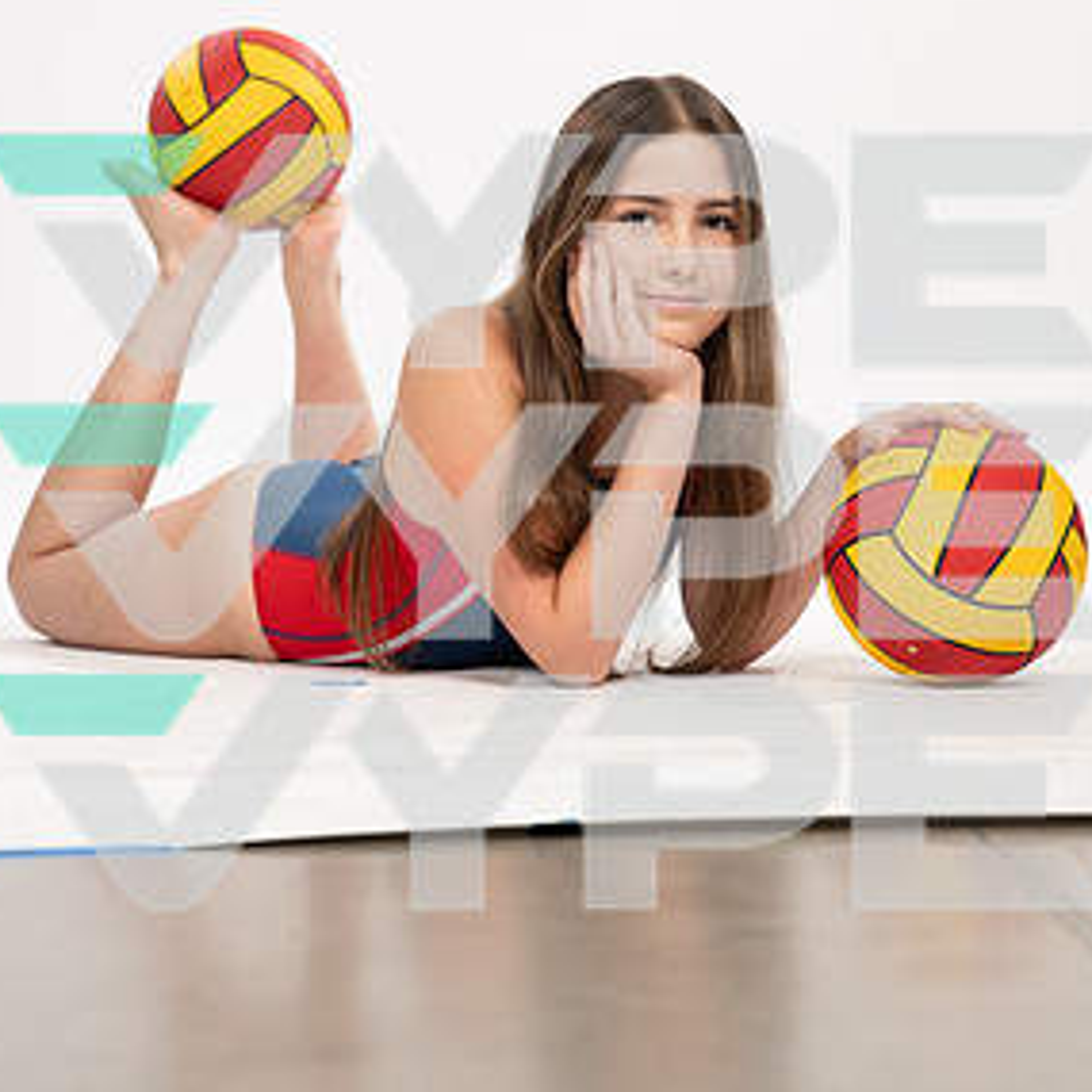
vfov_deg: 18.5
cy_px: 525
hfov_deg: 18.5
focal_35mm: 94
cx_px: 548
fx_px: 3355
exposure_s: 1/250
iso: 200
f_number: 5.6
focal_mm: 70
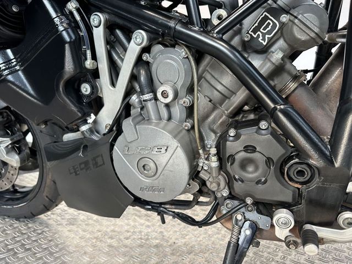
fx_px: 244
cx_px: 176
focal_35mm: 24
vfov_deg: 56.8
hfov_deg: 71.6
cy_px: 132
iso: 200
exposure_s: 1/100
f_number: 1.78
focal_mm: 6.86
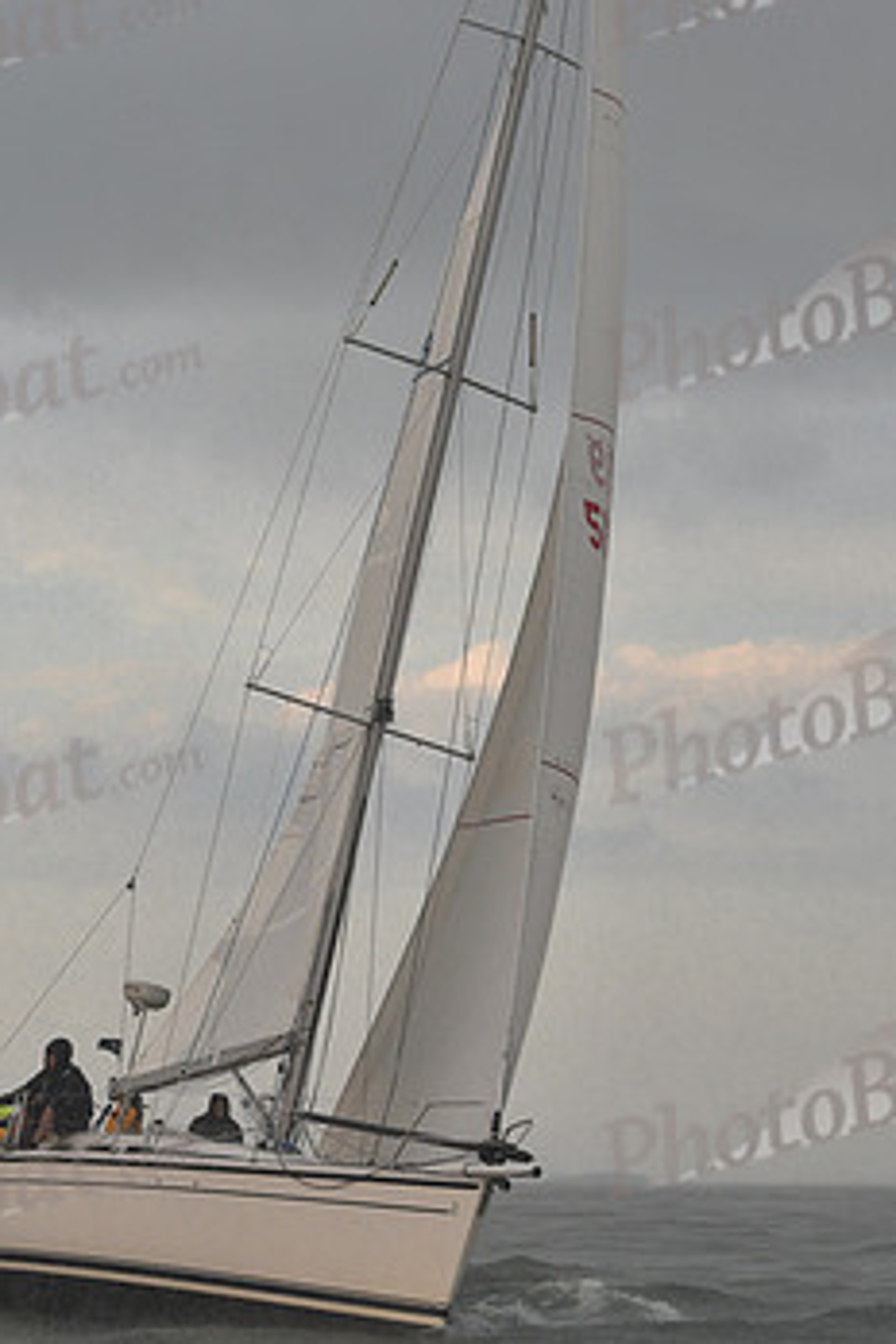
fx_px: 4666
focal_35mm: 125
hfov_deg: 11.0
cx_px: 404
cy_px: 560
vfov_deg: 16.4
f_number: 4
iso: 400
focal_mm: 75
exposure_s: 1/500
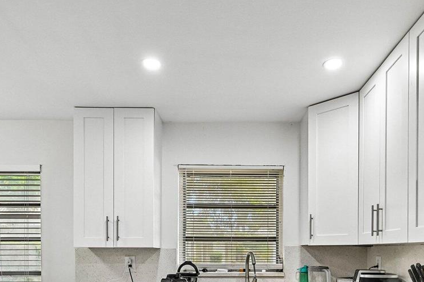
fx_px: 353
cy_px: 260
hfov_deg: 61.8
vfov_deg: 39.9
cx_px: 238
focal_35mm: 30
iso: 2500
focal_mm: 14
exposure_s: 1/200
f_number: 8
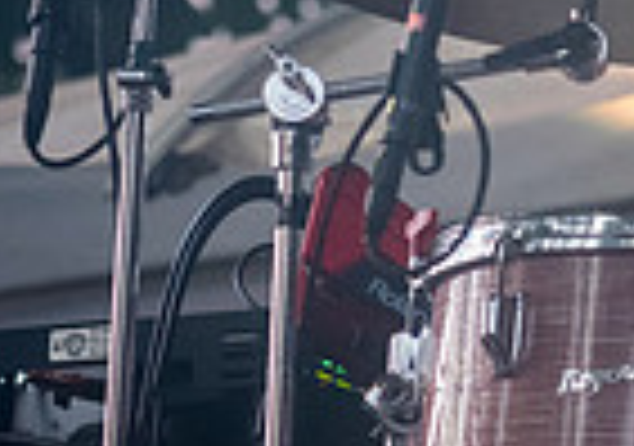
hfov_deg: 4.3
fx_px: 8271
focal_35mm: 462
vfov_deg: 3.1
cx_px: 1115
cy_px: -223
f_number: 4.5
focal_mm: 100
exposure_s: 1/320
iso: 4000
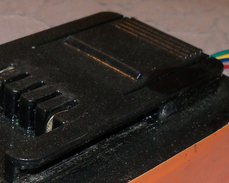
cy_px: 199
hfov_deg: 20.4
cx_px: 23
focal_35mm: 92
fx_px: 624
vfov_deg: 16.2
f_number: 3.5
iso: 200
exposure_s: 1/30
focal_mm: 6.2
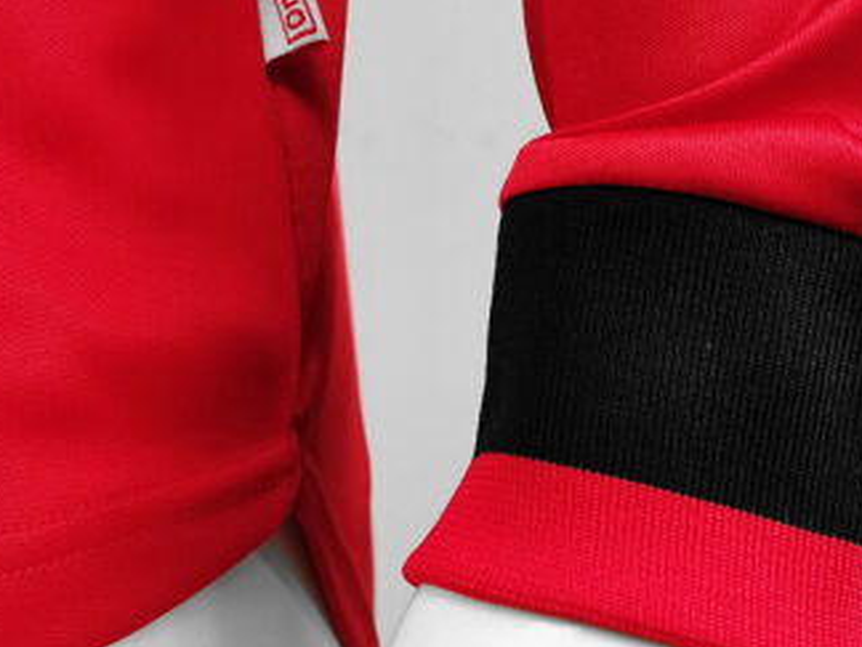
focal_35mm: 63
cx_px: 418
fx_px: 1569
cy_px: 357
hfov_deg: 30.7
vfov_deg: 23.3
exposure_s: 1/45
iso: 200
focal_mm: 5.58
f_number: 1.8
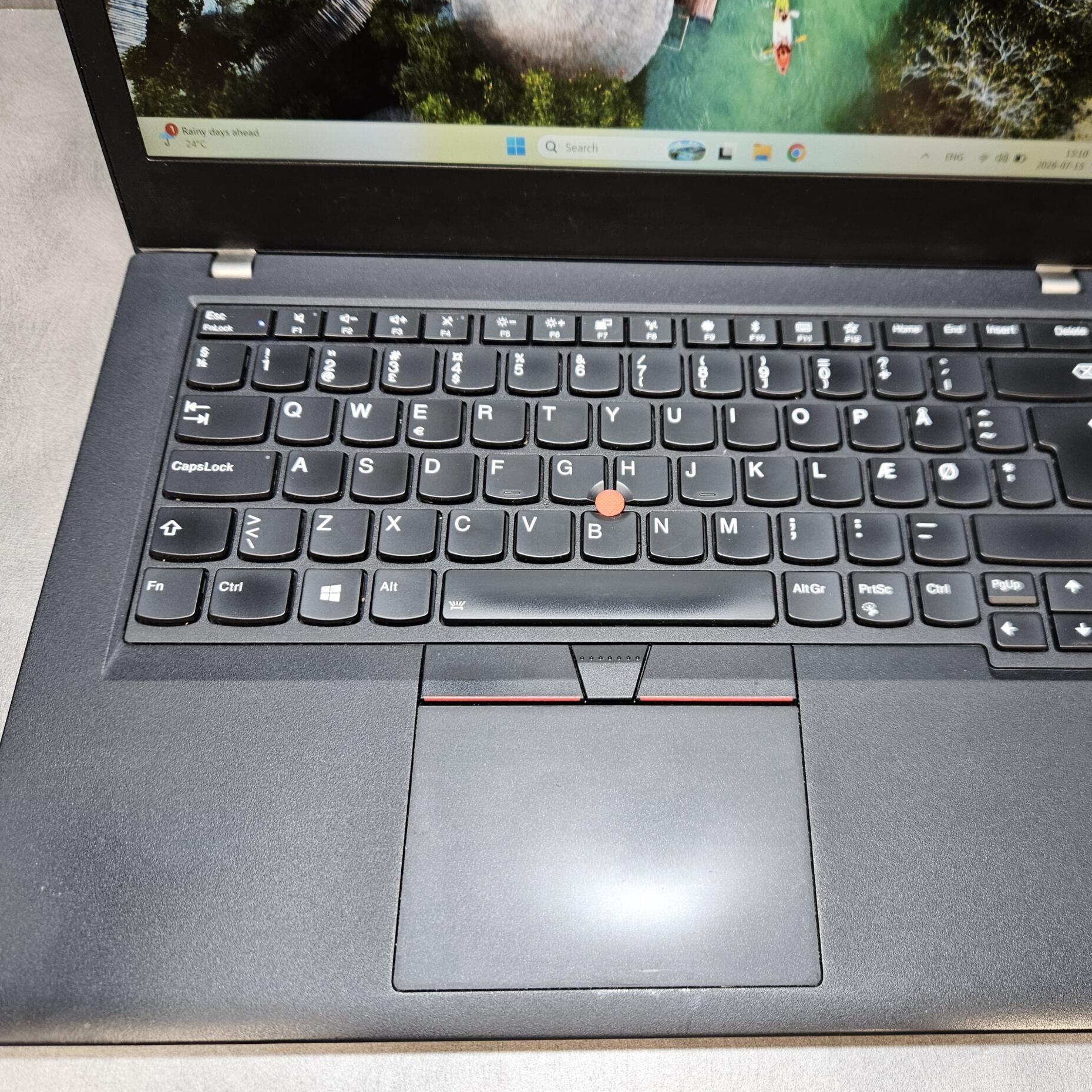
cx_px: 649
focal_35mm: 28
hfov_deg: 56.9
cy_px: 557
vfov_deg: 57.3
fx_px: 999
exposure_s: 1/101
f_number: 1.8
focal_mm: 5.4
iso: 250
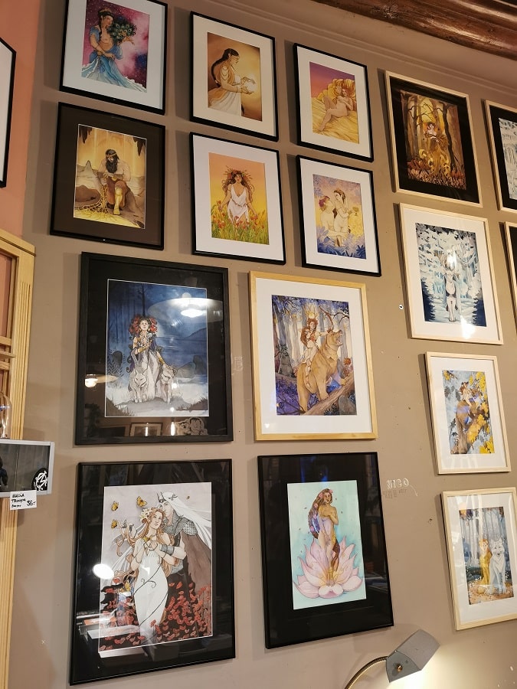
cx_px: 258
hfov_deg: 51.4
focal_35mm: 27
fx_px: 538
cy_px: 344
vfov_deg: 65.3
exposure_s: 1/50
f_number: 1.6
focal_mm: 5.56
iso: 320
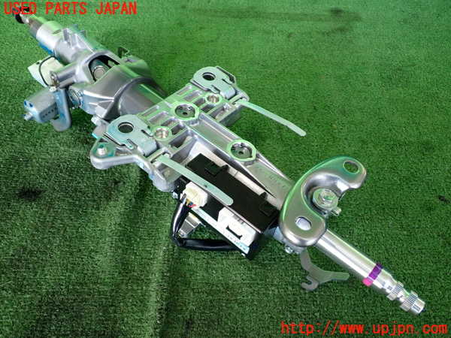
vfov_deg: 46.8
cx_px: 226
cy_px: 169
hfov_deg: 60.0
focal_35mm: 30
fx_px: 391
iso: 250
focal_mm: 5.4
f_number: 2.3
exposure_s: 1/125
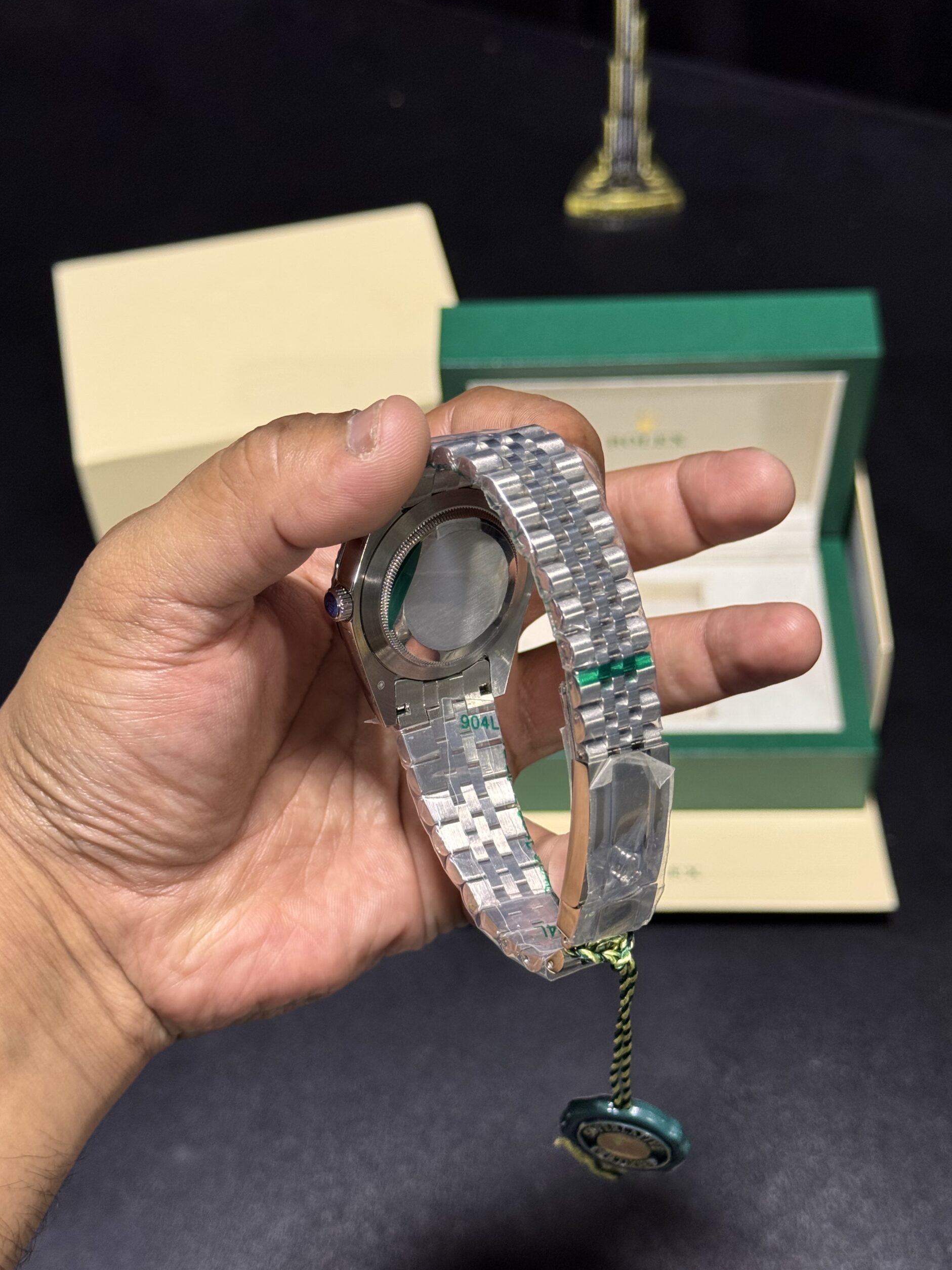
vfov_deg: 38.9
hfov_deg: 29.7
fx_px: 1797
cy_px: 644
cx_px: 470
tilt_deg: -51.0
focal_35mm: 49
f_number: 1.78
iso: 125
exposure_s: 1/50
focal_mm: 6.76
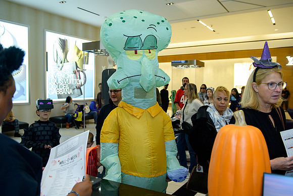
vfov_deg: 41.1
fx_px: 260
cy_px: 98
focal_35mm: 32
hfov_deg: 58.7
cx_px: 146
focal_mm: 32
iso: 2000
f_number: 4
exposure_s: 1/250
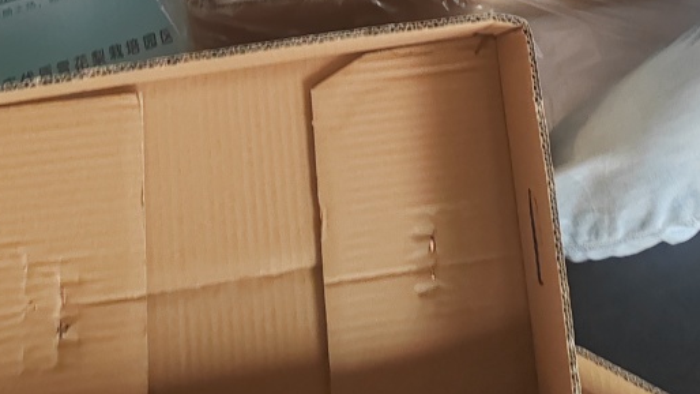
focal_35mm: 61
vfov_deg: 16.9
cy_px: -273
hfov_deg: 34.2
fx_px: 1132
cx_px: 440
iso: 800
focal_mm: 6.14
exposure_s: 1/100
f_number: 1.8
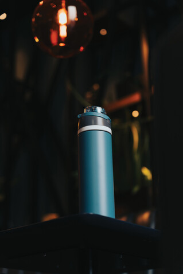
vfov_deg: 31.0
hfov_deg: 20.9
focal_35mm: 65
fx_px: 495
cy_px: 137
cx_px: 92
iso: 640
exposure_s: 1/160
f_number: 2.8
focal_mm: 65
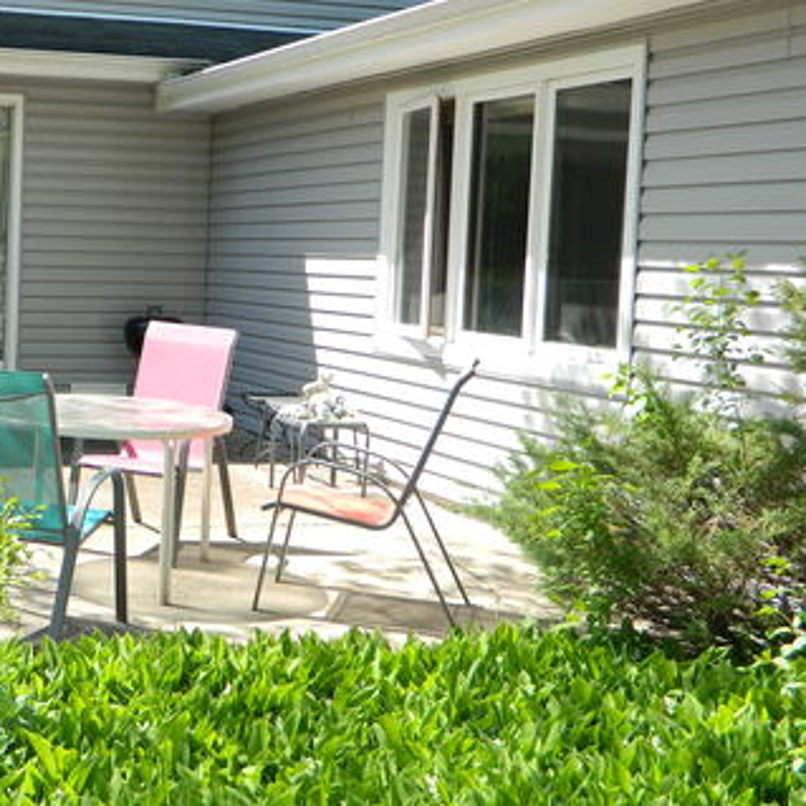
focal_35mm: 55
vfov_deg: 31.0
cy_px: 344
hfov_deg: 29.3
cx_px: 23
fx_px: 1449
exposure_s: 1/320
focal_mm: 5.6
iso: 110
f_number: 3.2
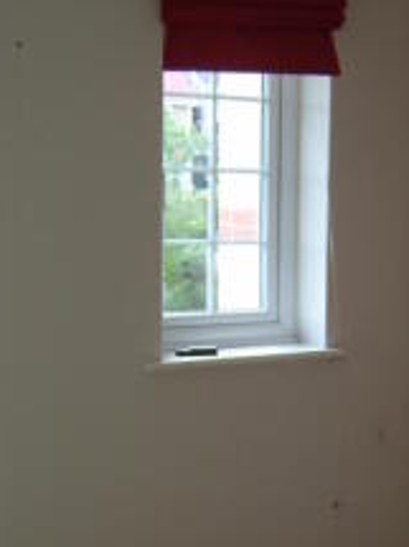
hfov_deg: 23.2
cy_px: 350
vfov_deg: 30.6
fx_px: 993
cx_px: 267
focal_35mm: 63
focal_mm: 8.13
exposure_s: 1/50
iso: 100
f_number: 2.7
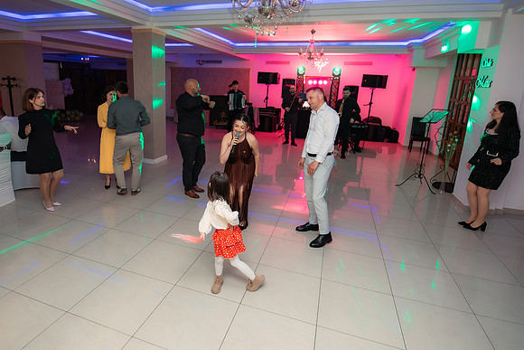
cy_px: 159
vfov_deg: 61.9
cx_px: 224
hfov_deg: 83.5
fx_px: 291
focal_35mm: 20
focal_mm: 15
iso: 1600
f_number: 2.8
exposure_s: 1/200
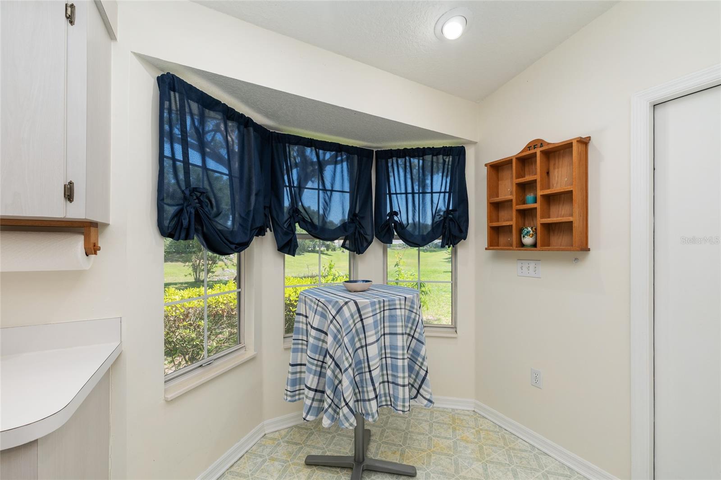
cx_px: 360
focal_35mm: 14
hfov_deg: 104.3
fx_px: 280
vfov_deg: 81.2
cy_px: 240
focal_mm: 14
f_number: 7.1
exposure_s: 1/8
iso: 320
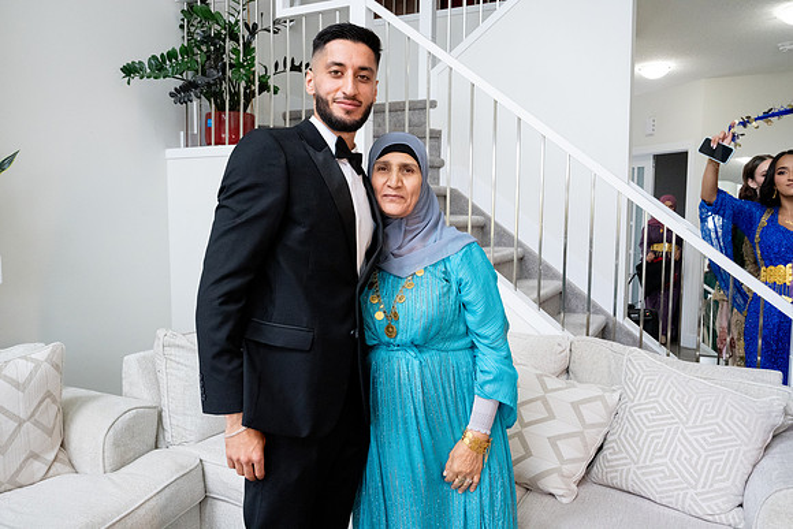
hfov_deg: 65.5
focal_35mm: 28
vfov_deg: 46.4
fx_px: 617
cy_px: 264
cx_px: 396
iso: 6400
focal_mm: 28
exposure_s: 1/160
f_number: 9
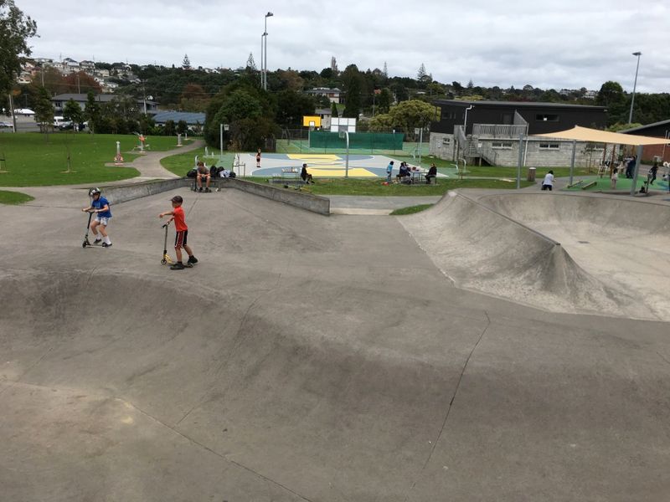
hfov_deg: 61.7
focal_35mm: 29
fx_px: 561
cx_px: 335
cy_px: 251
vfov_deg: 48.2
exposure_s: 1/1115
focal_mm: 4.15
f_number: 2.2
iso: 25
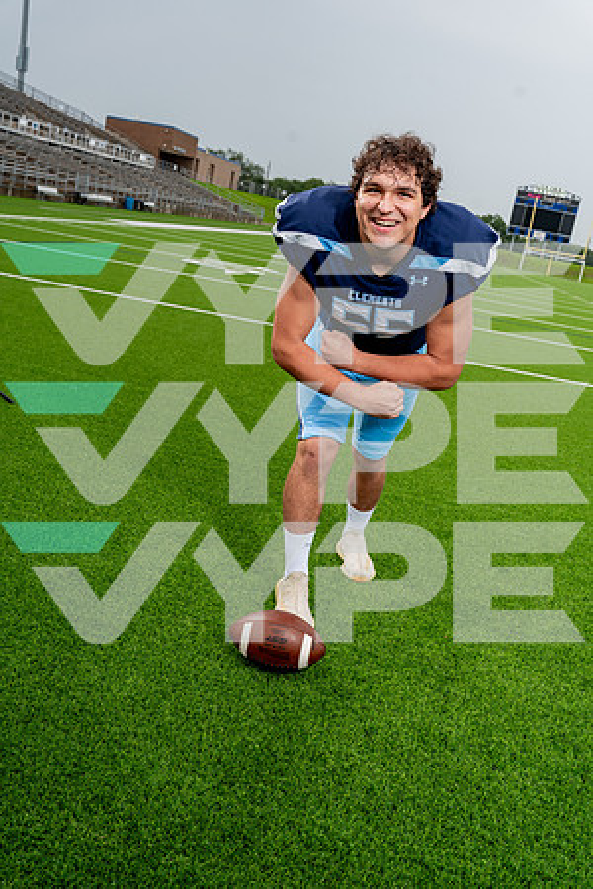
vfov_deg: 55.8
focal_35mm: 34
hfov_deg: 38.9
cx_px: 296
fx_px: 840
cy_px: 444
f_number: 6.3
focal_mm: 34
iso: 160
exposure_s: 1/250
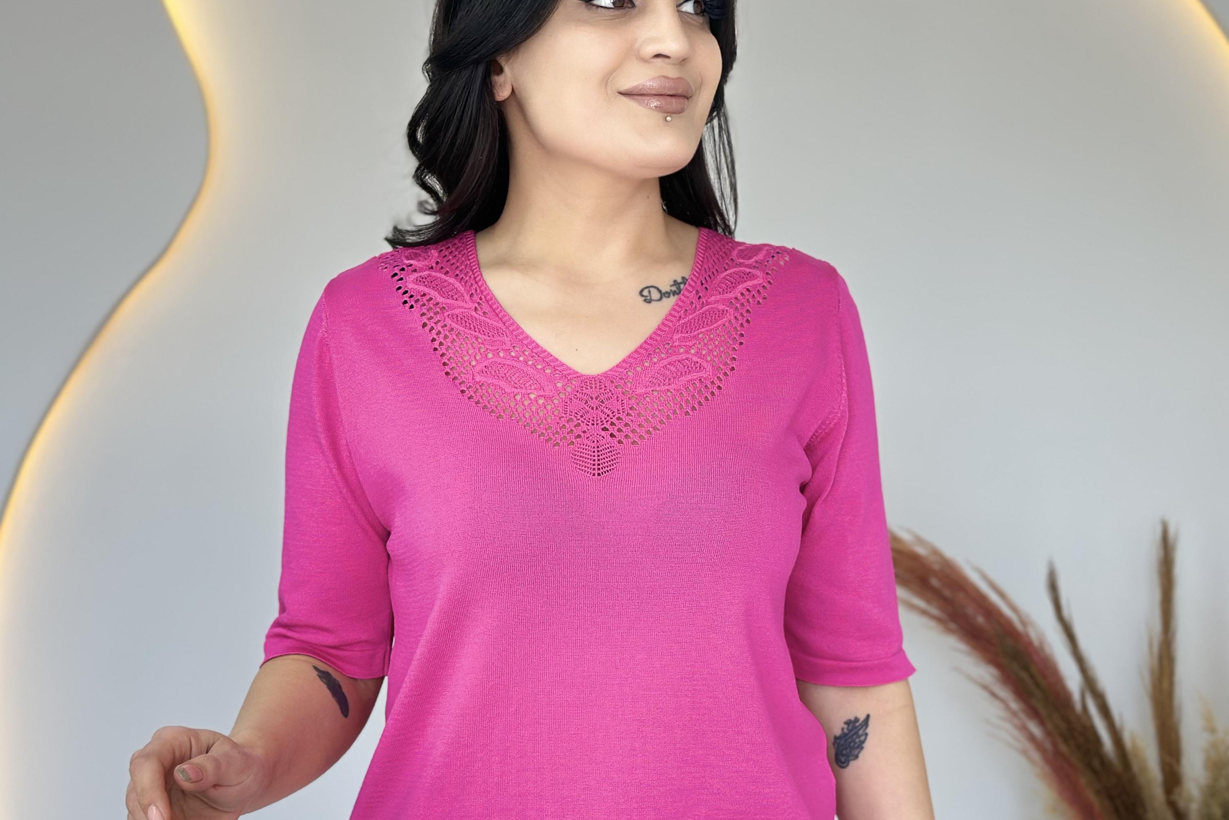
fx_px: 2287
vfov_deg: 20.3
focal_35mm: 67
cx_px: 617
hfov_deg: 30.1
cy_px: 441
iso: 80
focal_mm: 6.86
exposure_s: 1/138
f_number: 1.78
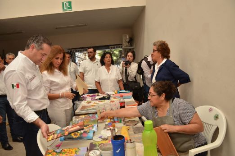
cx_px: 118
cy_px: 78
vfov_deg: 47.8
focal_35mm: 27
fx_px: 176
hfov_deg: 67.5
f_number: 7.1
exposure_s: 1/200
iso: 800
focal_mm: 18
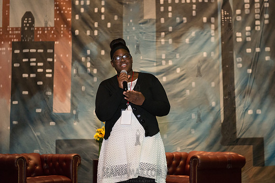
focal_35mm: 62
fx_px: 474
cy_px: 92
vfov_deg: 21.9
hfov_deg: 32.4
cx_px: 138
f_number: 3.5
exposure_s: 1/320
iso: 3200
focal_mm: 62
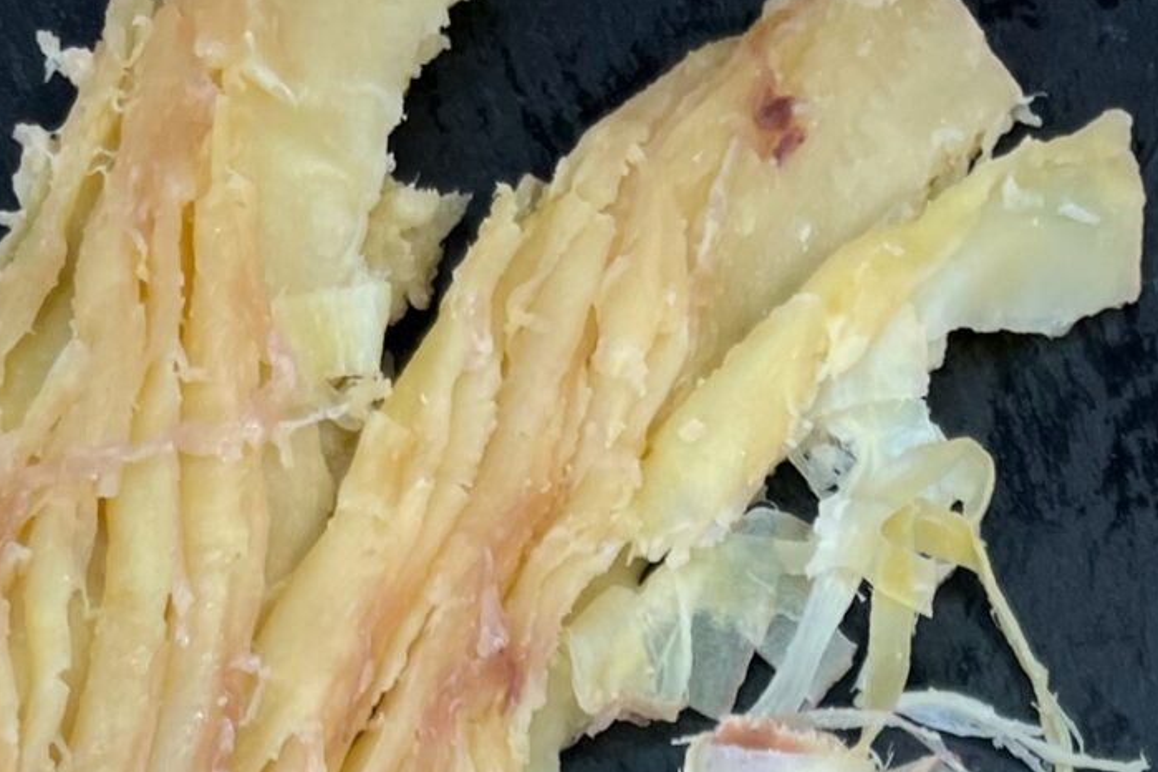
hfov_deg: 20.6
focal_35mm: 99
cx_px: 557
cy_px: 1660
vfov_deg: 12.0
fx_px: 3184
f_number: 1.6
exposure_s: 1/100
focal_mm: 5.1
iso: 40
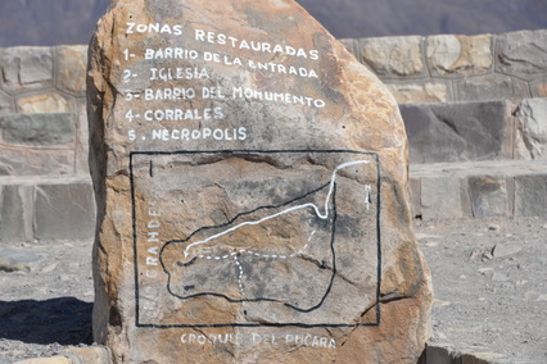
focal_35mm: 188
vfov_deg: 7.3
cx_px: 245
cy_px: 201
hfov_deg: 10.9
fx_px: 2856
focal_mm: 160
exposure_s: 1/800
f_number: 7.1
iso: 200
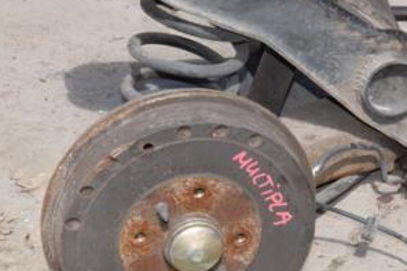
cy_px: 111
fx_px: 1548
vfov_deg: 10.0
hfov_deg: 14.9
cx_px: 279
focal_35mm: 137
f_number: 22
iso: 800
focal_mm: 45
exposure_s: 1/200
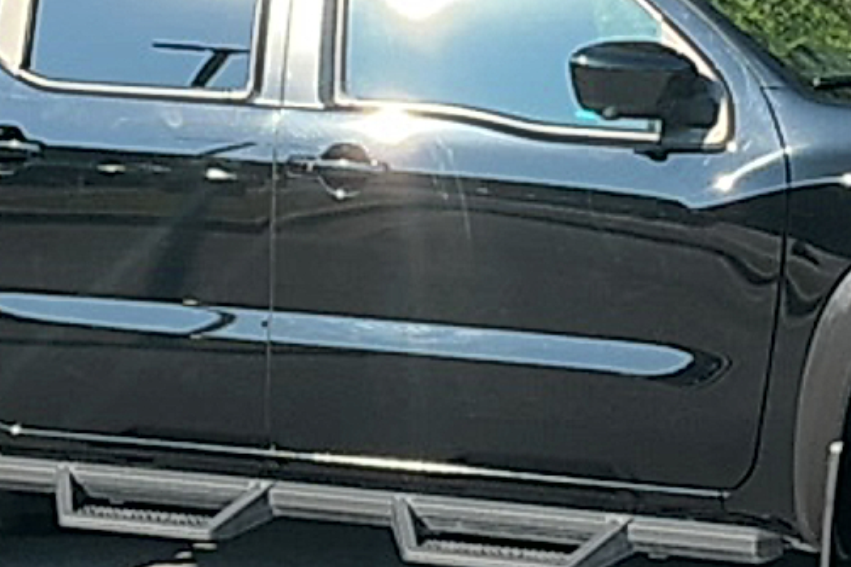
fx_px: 2268
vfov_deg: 14.1
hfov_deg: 21.2
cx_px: 497
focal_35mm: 96
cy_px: 58
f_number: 1.8
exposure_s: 1/781
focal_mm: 3
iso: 25
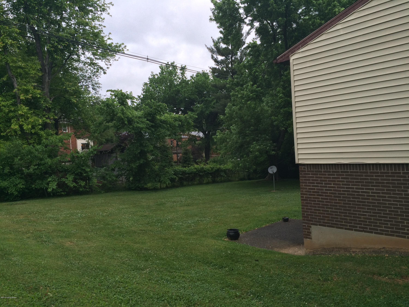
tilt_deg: -3.2
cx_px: 204
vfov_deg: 48.2
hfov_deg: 61.7
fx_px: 343
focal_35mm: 29
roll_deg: +3.4
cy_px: 154
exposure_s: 1/402
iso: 32
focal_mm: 4.15
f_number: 2.2
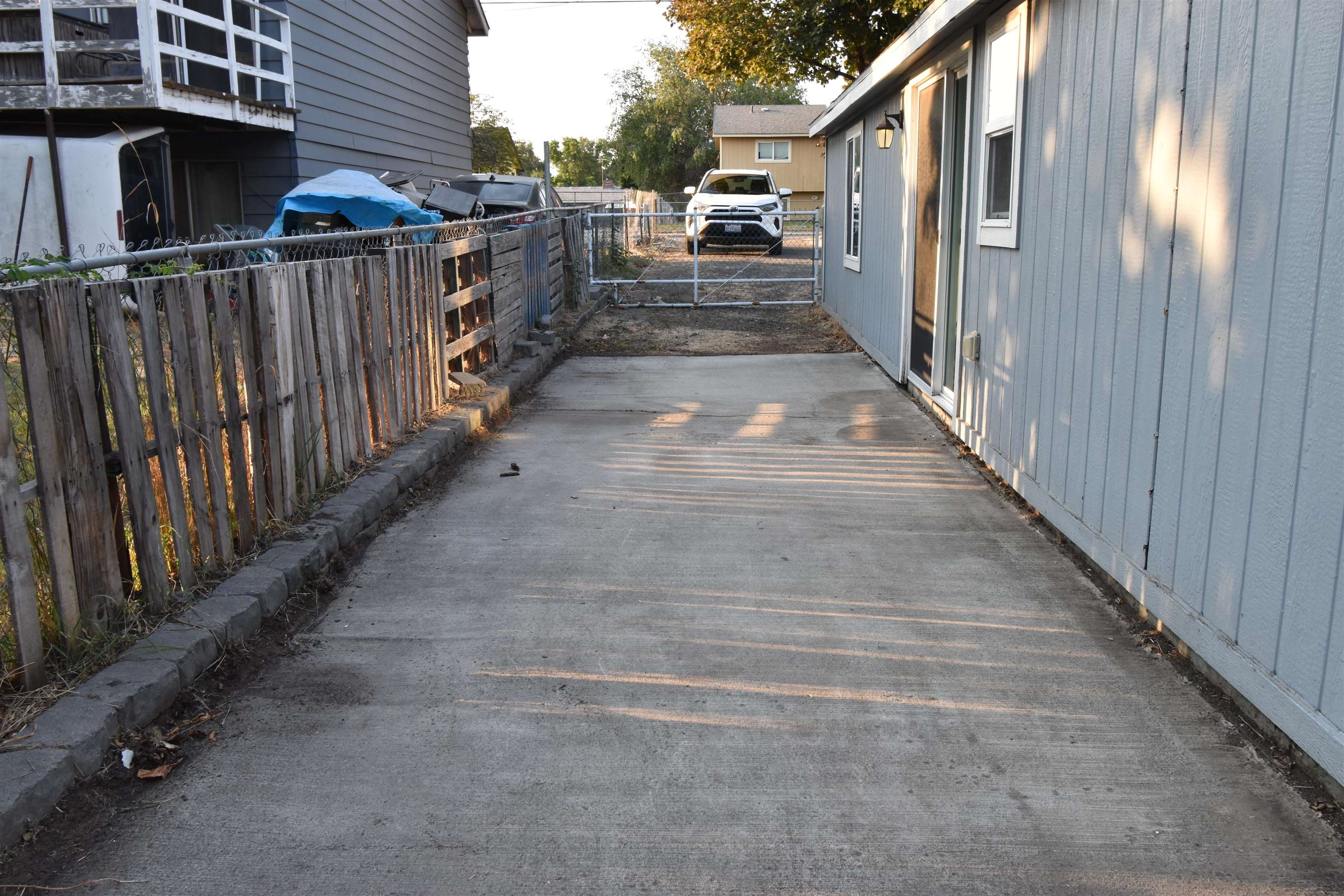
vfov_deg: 43.6
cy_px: 448
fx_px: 1120
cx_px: 672
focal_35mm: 30
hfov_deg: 61.9
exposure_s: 1/125
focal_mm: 20
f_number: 8
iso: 400
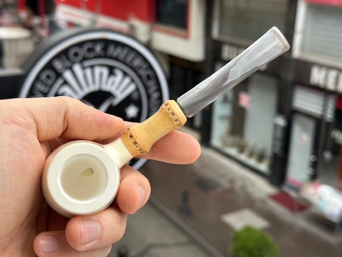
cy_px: 128
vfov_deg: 30.3
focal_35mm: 48
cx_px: 171
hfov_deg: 39.7
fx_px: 474
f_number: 1.78
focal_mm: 6.86
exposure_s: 1/421
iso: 64
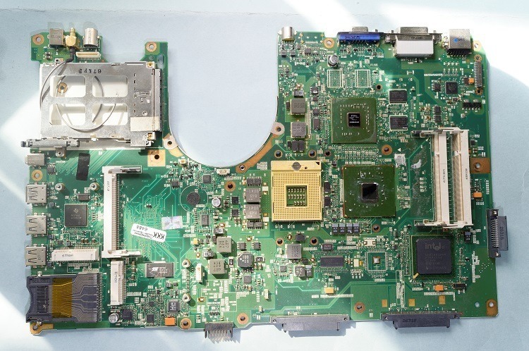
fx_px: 484
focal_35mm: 33
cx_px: 264
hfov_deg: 57.3
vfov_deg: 39.9
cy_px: 176
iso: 100
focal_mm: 22
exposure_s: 1/10
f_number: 8
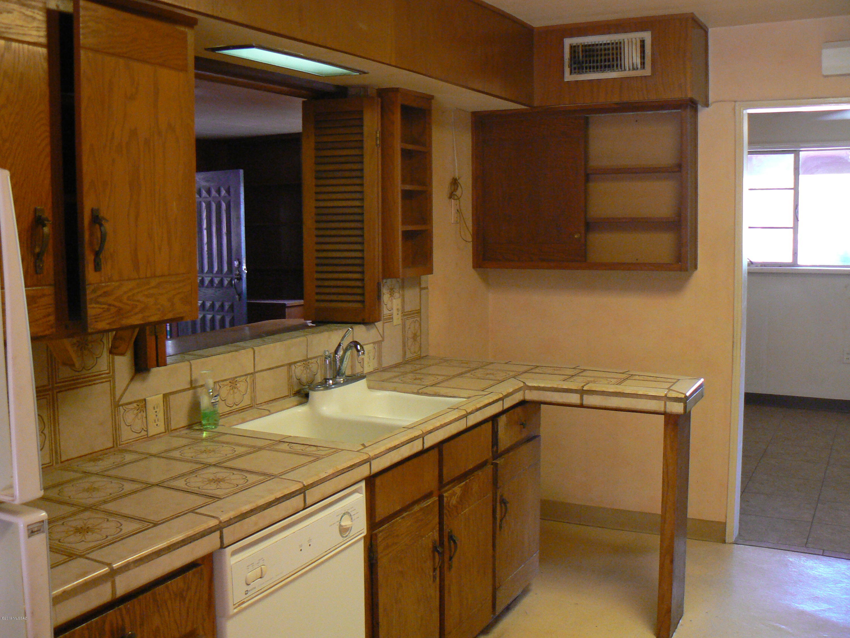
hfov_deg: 51.4
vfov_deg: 39.7
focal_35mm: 36
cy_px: 319
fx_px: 884
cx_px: 425
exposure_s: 1/20
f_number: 2.8
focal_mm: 6
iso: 200
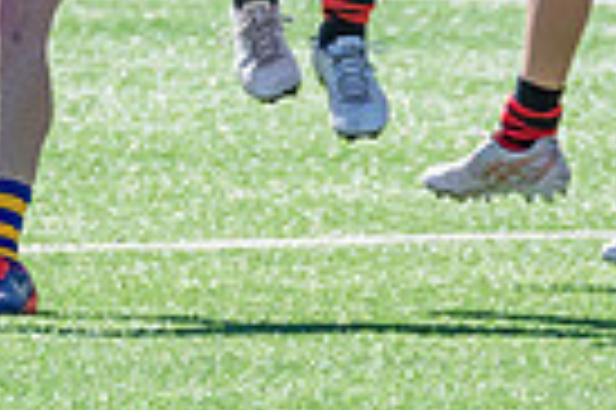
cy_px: -216
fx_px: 27653
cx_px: 123
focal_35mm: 1618
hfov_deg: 1.3
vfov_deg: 0.8
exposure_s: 1/1600
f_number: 9
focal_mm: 330
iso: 800
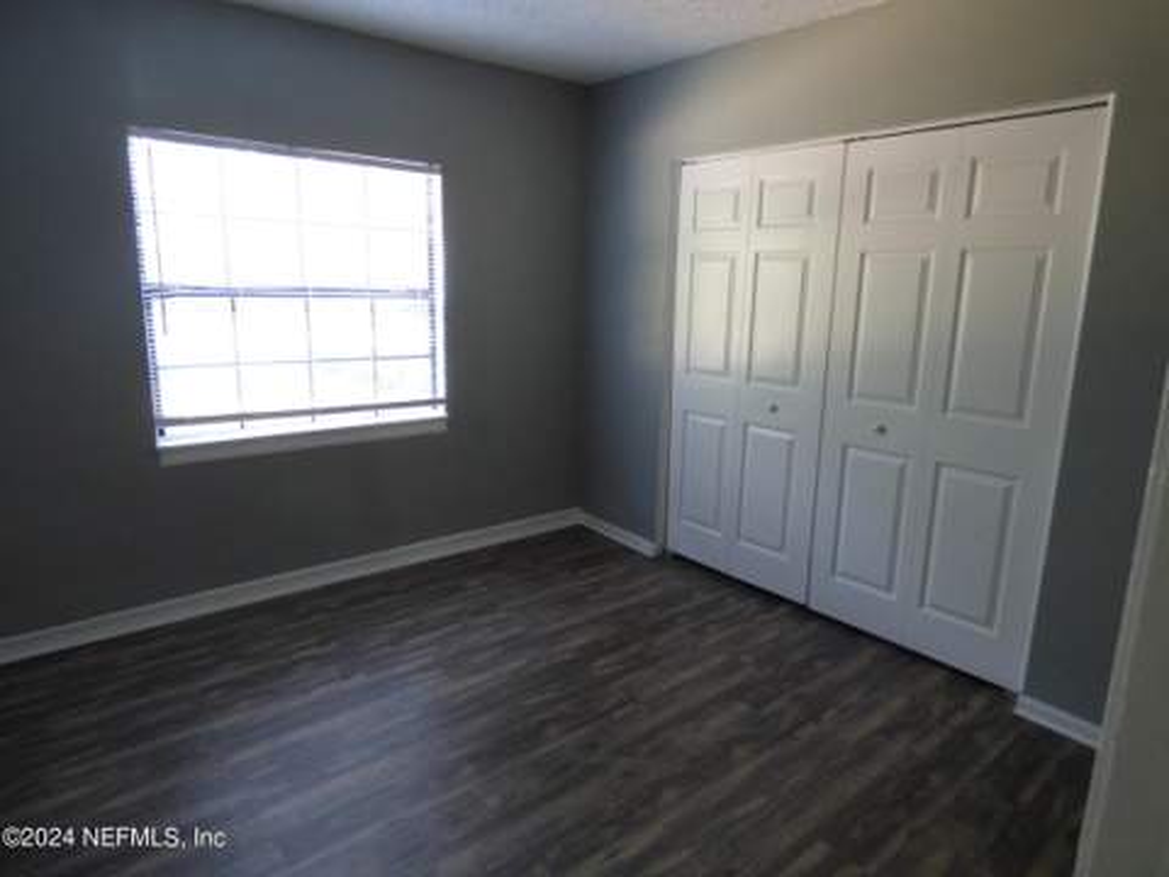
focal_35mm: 20
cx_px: 584
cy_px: 438
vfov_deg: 66.0
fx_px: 675
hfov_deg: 81.7
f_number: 2.8
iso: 400
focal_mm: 3.58
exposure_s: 1/25
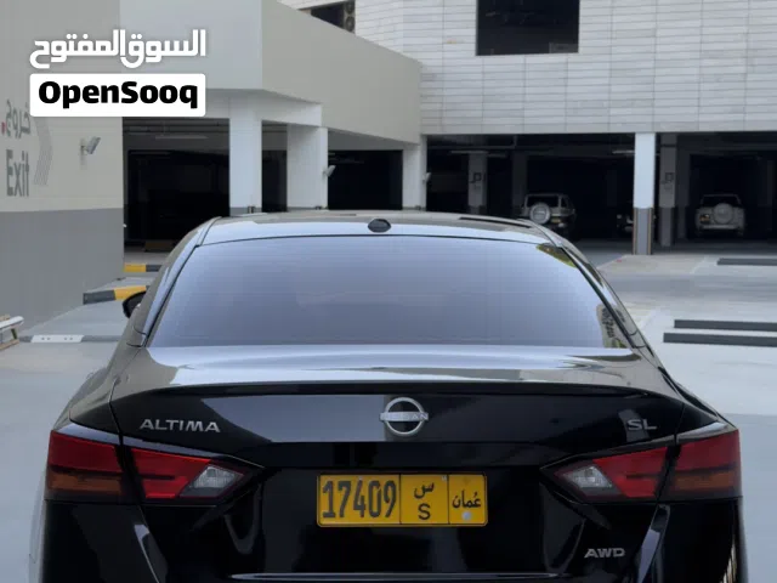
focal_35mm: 33
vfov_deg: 42.9
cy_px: 292
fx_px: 741
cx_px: 388
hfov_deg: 55.4
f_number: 1.78
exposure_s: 1/1013
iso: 100
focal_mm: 6.76
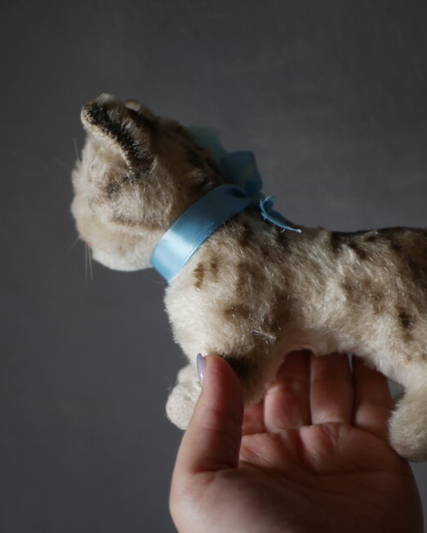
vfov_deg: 28.7
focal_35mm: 66
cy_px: 269
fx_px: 1042
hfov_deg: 23.0
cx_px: 296
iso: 200
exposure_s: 1/100
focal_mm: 25
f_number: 1.7
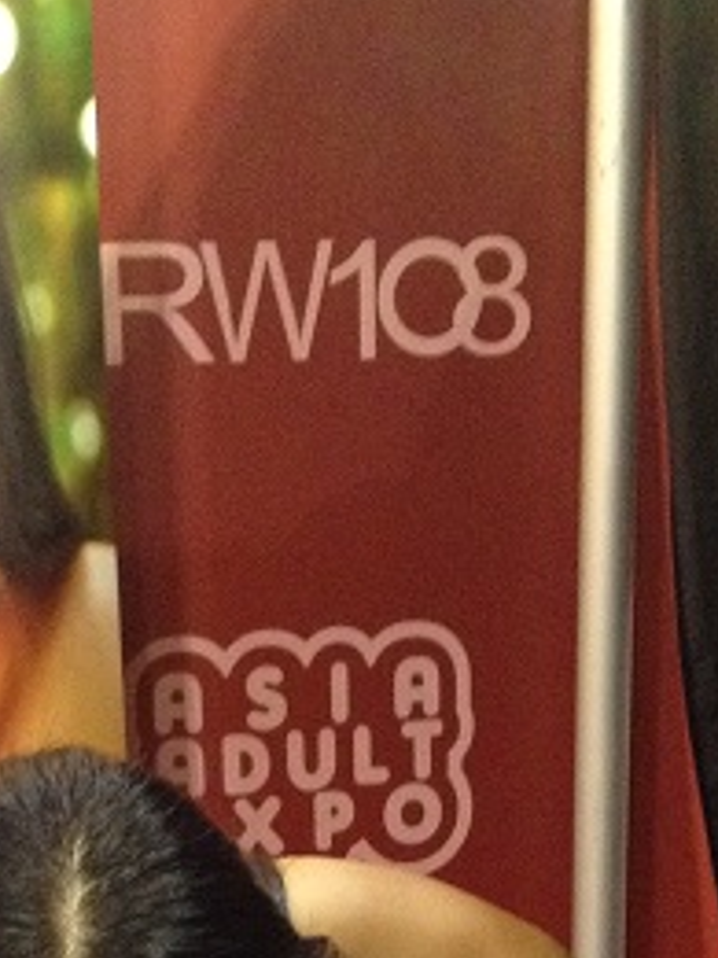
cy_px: 1083
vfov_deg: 17.2
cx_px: 423
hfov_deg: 13.5
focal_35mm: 110
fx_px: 3042
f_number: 2.4
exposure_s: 1/20
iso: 400
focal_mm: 4.28
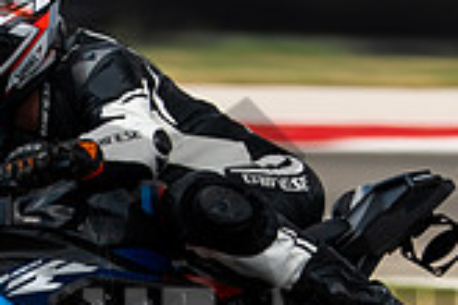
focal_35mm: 1477
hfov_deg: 1.4
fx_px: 18789
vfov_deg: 0.9
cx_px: 36
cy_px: 367
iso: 160
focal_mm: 280
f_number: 6.4
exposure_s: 1/250
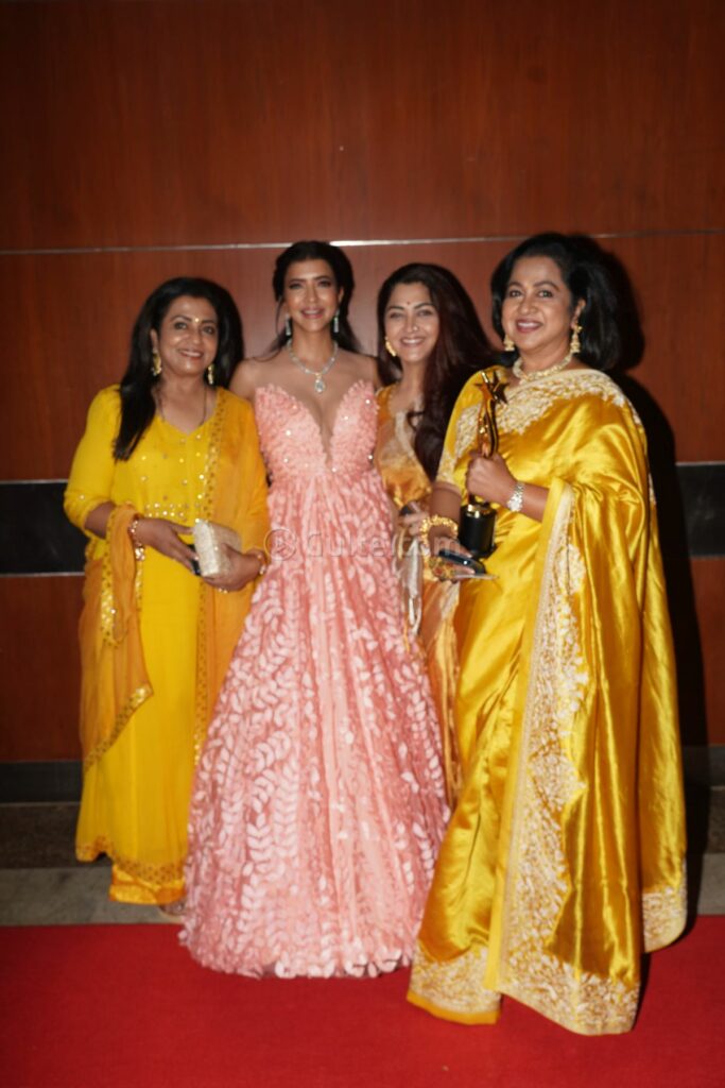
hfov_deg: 45.0
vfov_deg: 63.7
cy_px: 544
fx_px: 876
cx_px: 362
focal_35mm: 29
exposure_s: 1/200
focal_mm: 29
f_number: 5
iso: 160
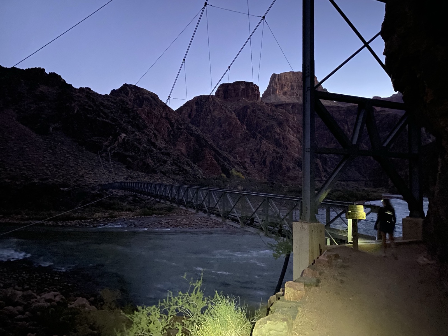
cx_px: 224
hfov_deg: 67.3
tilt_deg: +0.4
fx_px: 336
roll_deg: +0.1
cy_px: 168
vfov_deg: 53.1
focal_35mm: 26
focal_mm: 4.25
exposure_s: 1/4
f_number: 1.8
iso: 800
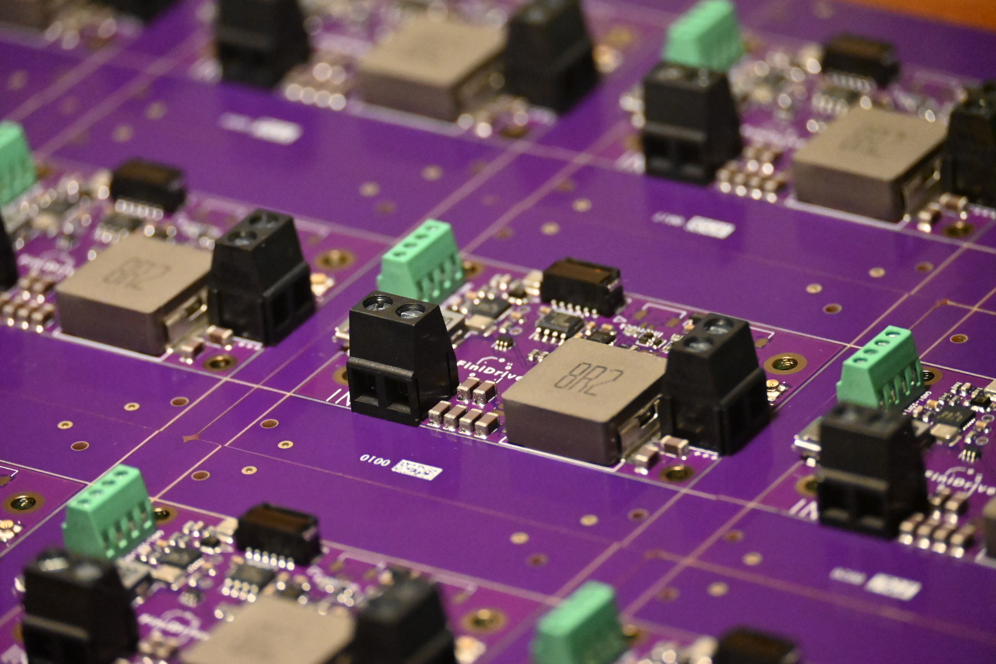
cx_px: 498
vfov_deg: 5.0
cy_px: 332
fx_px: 7677
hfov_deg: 7.4
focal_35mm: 278
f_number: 5.6
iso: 9000
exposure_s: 1/125
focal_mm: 185
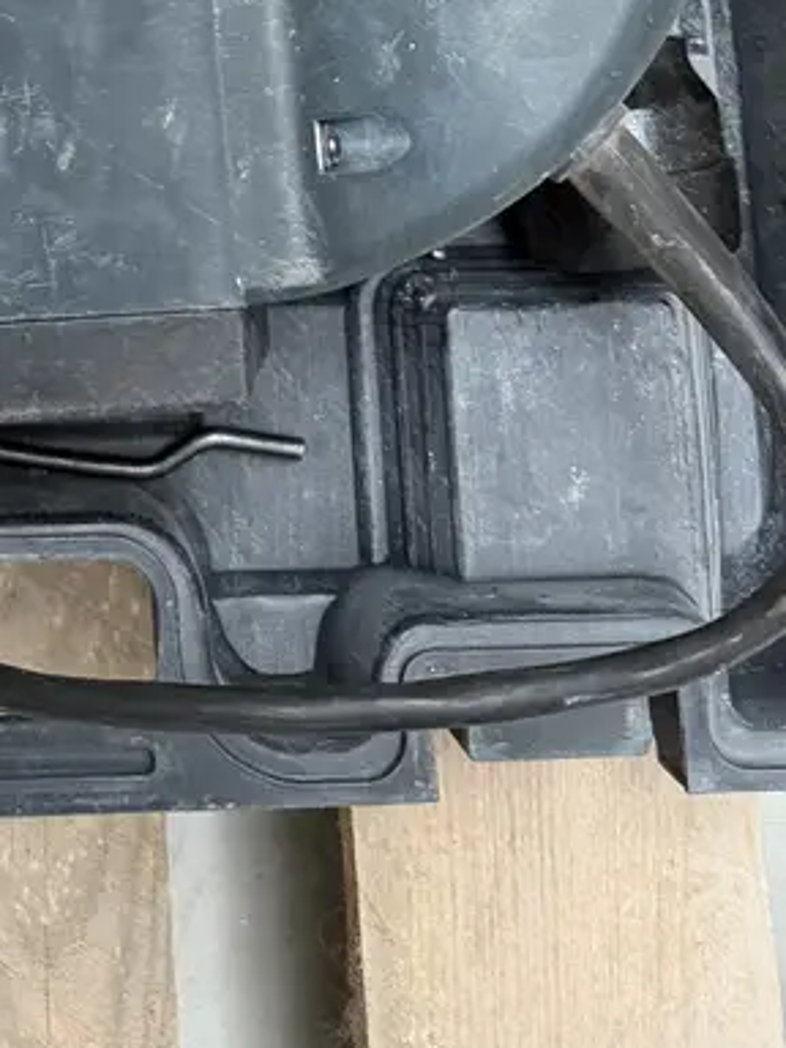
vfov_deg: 22.4
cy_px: -418
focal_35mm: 75
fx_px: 2271
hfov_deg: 19.0
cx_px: -38
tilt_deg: -76.0
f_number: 1.78
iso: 400
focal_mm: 6.76
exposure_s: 1/60
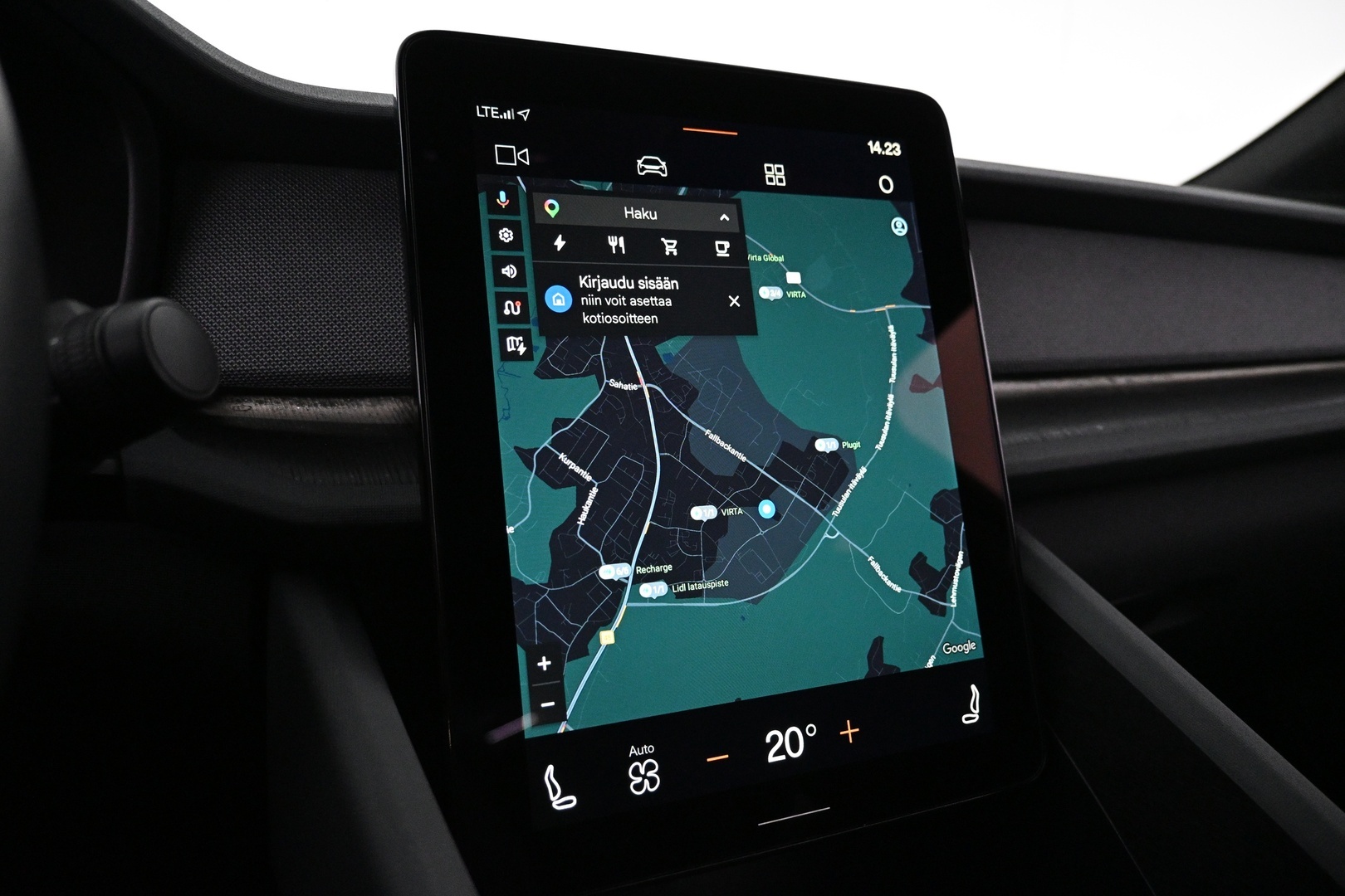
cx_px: 672
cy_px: 448
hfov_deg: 73.7
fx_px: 897
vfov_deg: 53.1
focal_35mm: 24
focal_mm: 16
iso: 4000
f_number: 3.5
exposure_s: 1/100
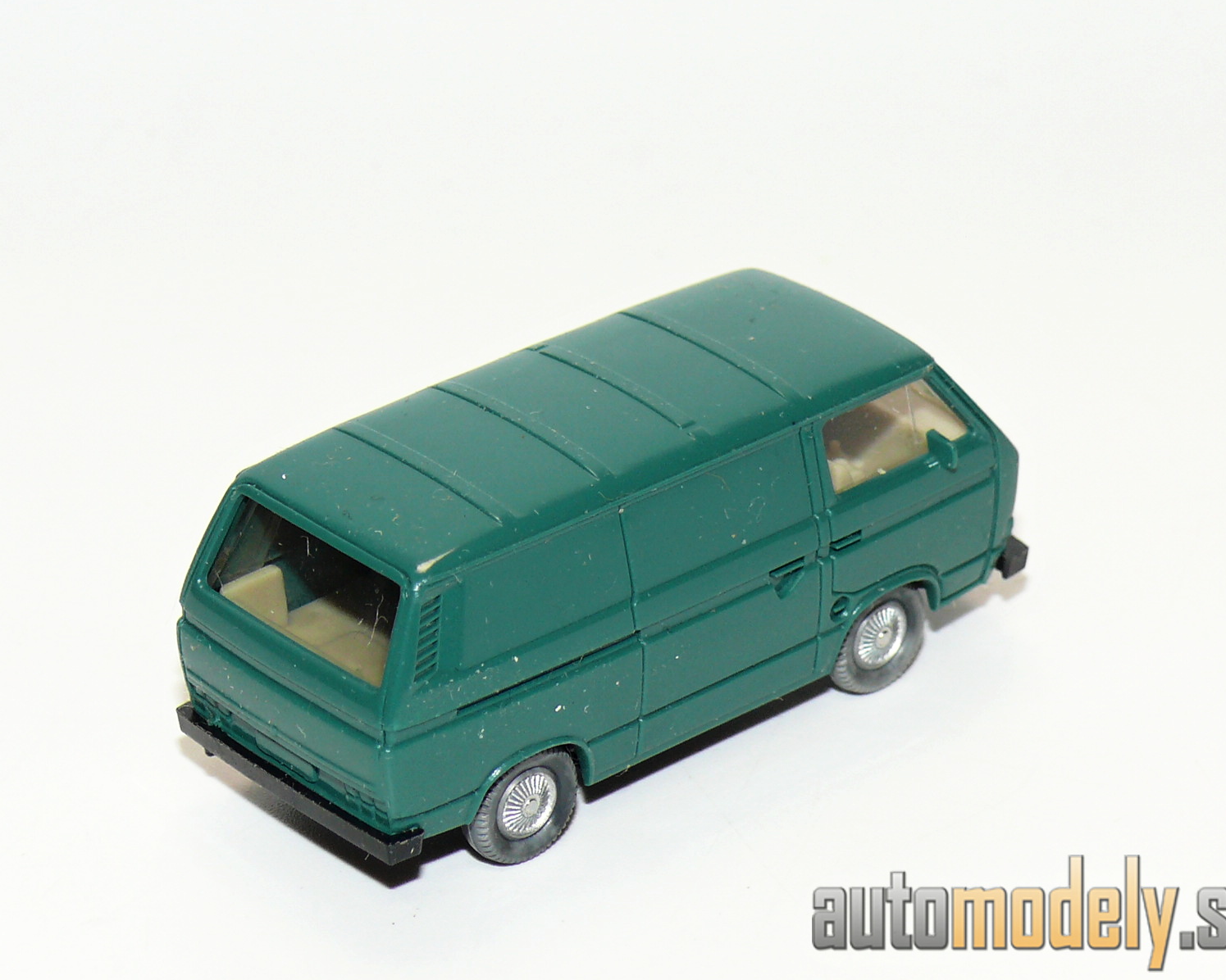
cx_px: 623
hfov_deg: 13.7
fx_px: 5116
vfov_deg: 11.0
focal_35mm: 141
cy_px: 489
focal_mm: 16.1
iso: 100
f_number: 4
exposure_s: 1/30
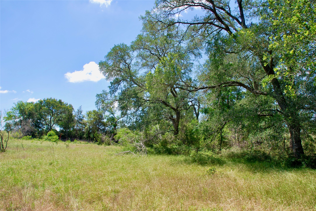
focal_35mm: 27
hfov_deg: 67.3
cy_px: 106
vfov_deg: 48.0
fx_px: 237
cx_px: 158
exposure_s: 1/200
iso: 100
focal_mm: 18
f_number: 7.1
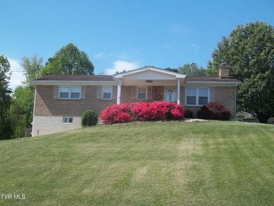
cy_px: 103
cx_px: 137
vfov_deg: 31.5
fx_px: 364
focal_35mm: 46
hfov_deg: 41.2
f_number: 8.8
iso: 64
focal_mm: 8.3
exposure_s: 1/125
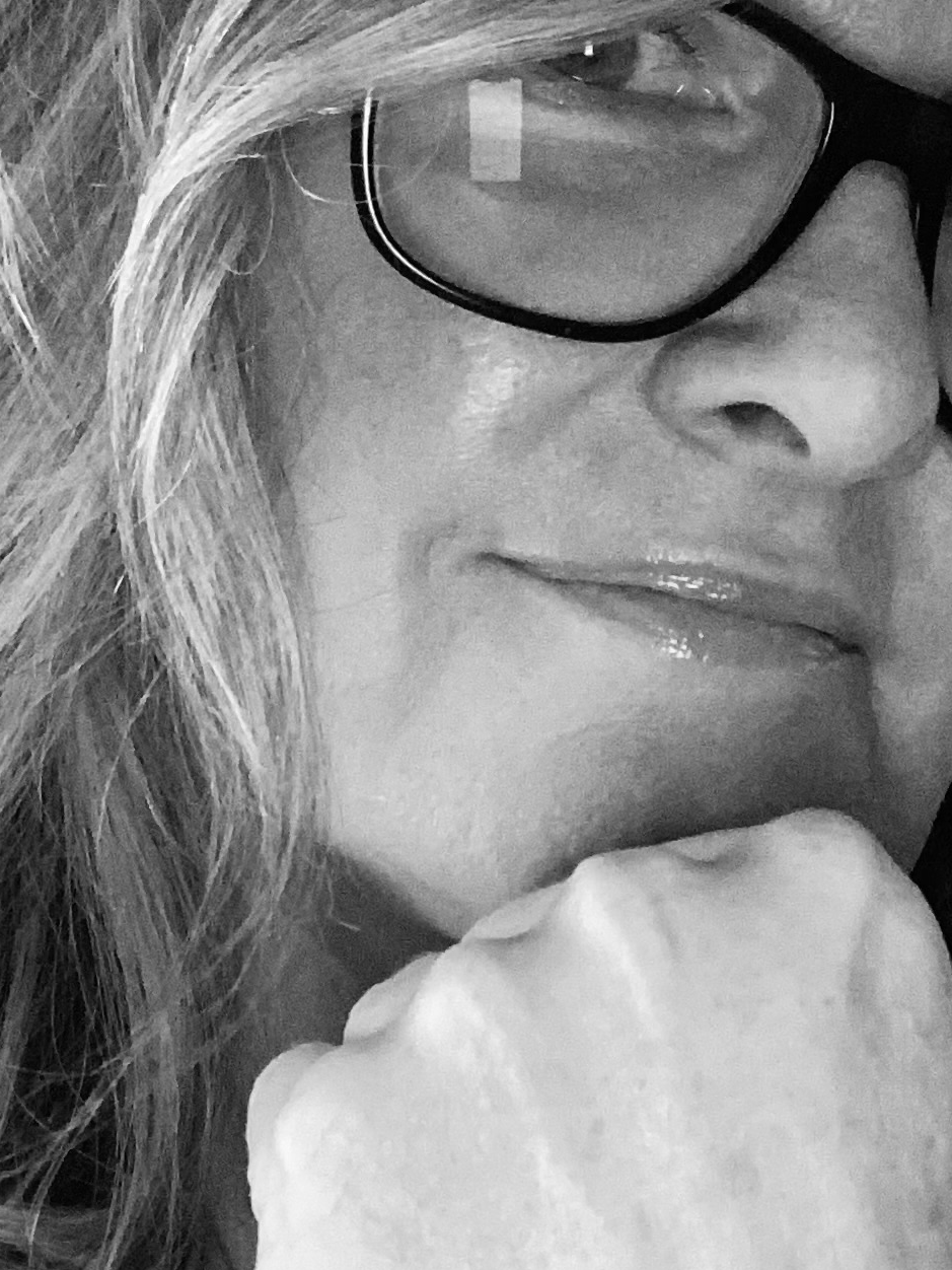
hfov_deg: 19.8
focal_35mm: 74
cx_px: 627
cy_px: 391
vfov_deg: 26.1
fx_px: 2714
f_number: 2.2
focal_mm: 2.71
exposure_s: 1/30
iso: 400
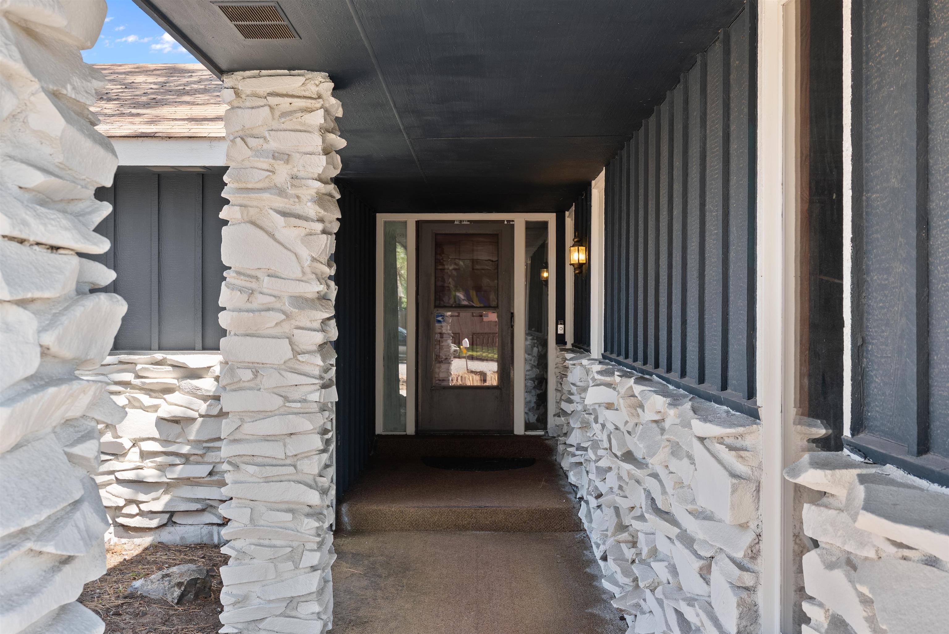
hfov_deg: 54.4
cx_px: 474
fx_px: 923
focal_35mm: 35
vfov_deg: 37.9
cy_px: 317
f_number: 8
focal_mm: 35
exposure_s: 1/20
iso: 400
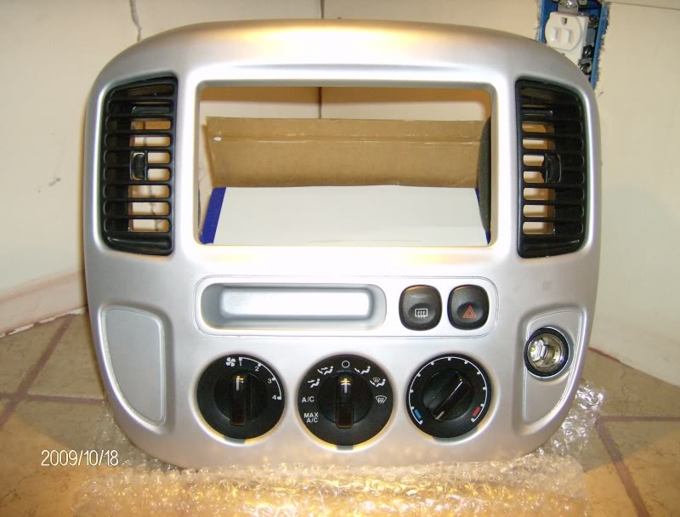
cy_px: 258
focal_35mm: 36
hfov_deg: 51.1
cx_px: 340
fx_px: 711
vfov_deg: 40.0
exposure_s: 1/60
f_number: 2.8
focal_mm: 6
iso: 200
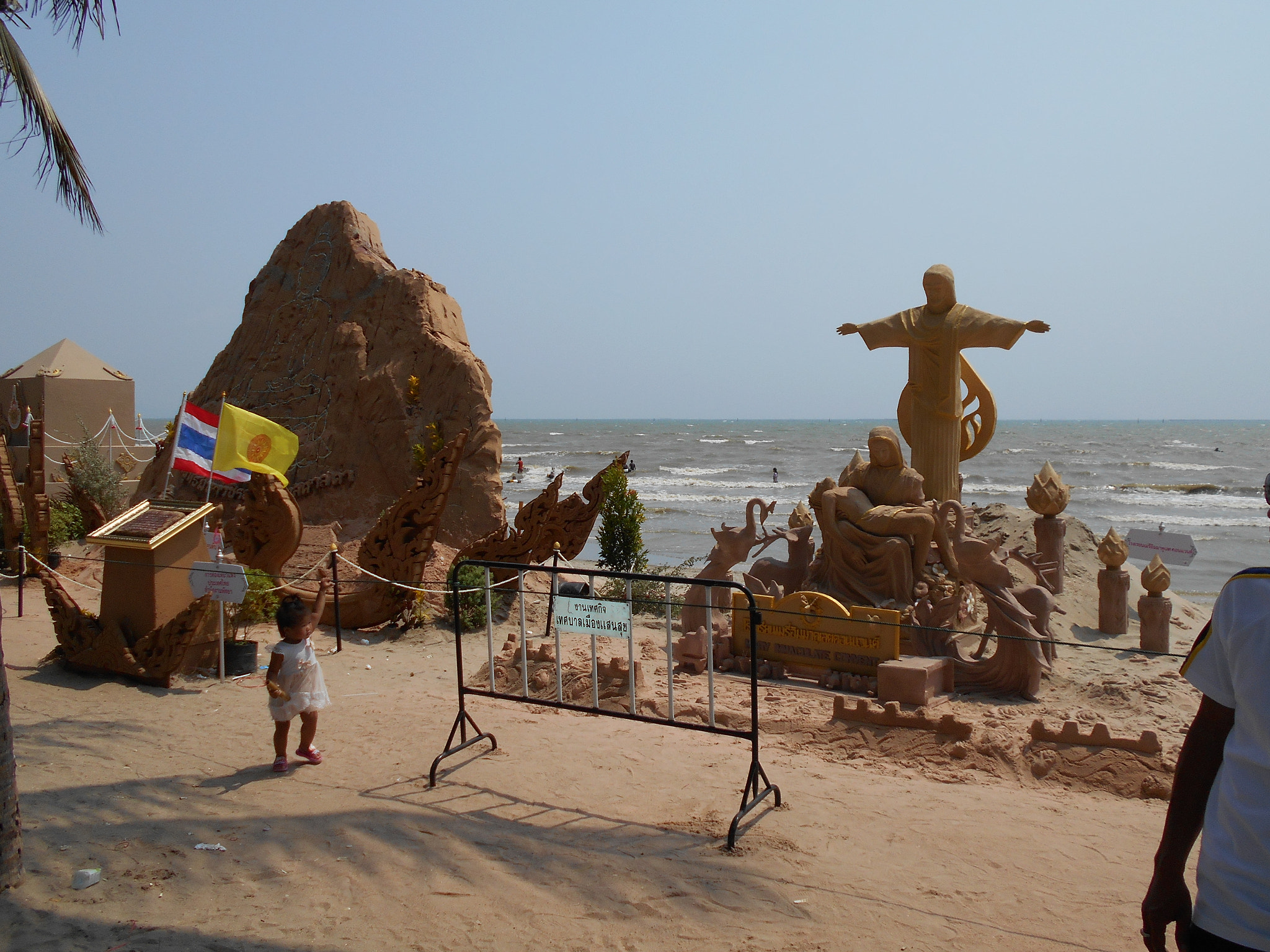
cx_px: 635
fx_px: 1101
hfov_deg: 60.0
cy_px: 476
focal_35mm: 30
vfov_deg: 46.8
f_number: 3.4
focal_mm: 5.1
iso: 80
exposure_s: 1/2000
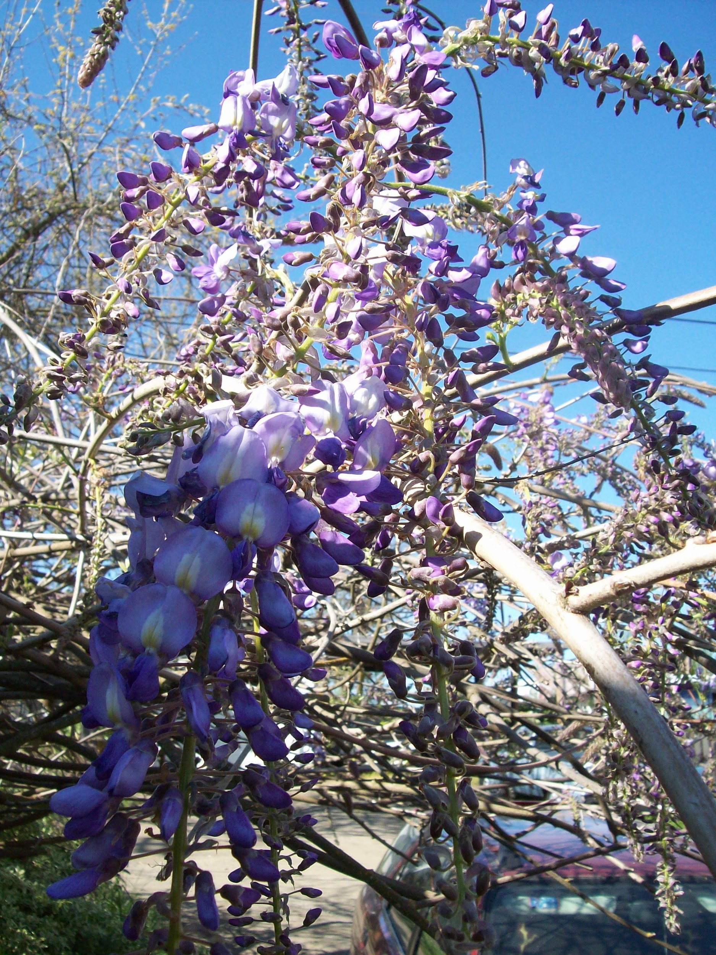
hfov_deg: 39.7
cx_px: 358
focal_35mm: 36
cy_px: 478
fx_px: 993
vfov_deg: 51.4
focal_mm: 6
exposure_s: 1/246
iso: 80
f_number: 4.8
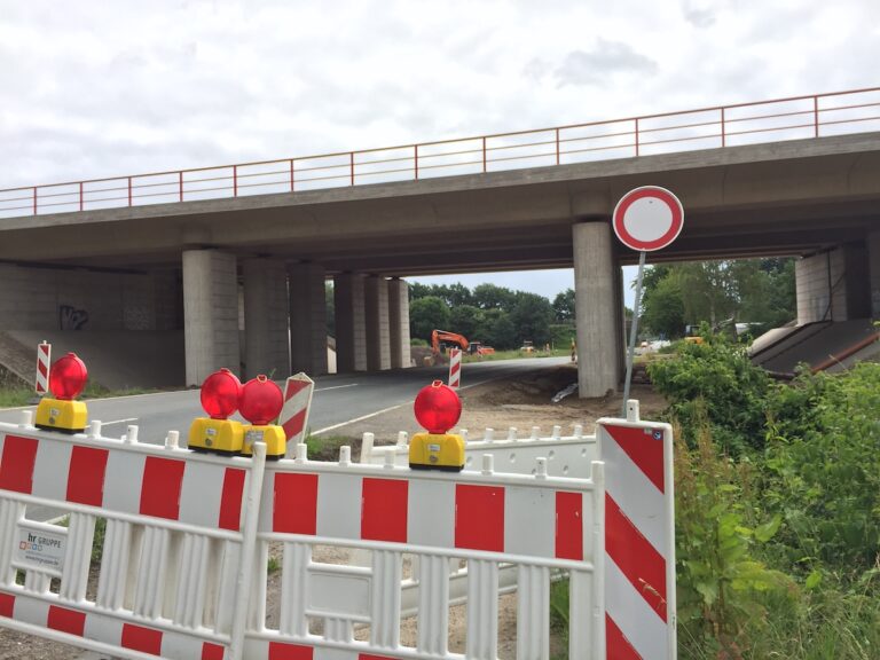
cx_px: 440
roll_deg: +2.5
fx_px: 737
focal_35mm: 29
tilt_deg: -0.8
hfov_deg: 61.7
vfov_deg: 48.2
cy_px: 330
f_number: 2.2
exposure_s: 1/1099
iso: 32
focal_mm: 4.15
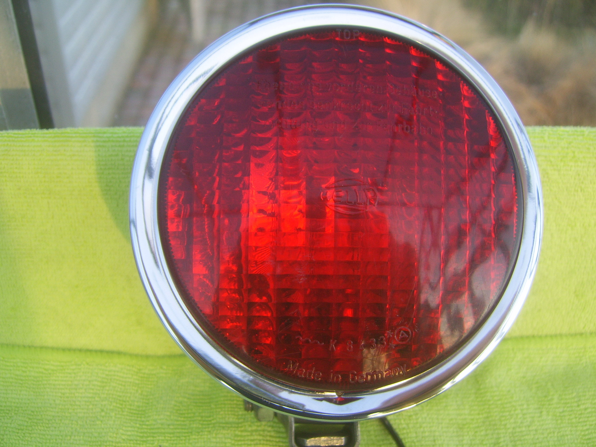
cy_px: 224
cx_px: 298
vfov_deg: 37.7
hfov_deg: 49.0
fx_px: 654
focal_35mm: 38
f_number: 2.8
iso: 50
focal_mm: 7.8
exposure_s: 1/80
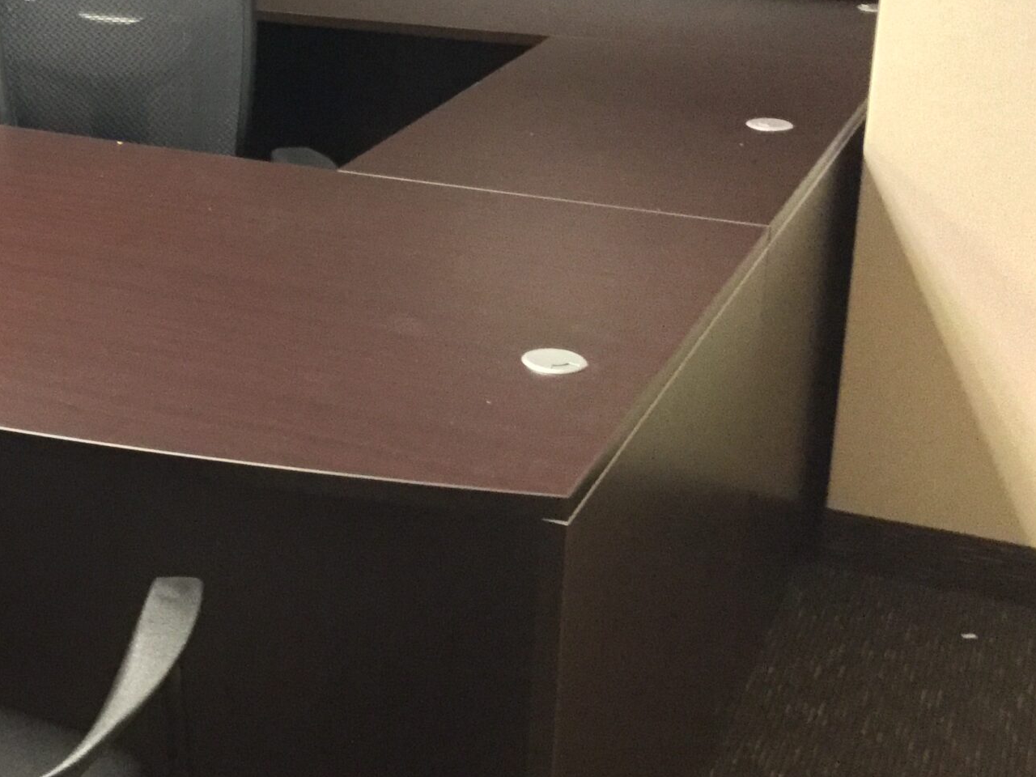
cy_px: 163
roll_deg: +1.5
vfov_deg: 23.3
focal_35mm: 62
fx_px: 1856
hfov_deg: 29.4
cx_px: 24
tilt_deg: -16.7
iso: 400
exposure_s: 1/15
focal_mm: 3.3
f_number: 2.4
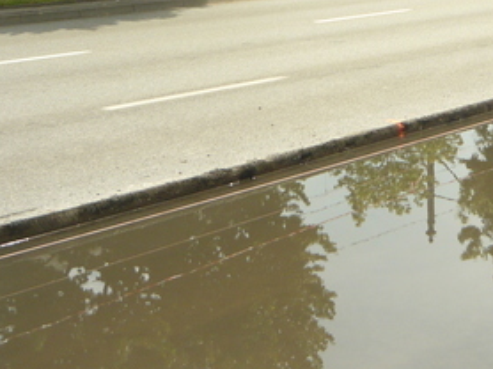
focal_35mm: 76
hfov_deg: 25.2
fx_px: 1081
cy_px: -7
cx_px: 395
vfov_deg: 18.8
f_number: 8
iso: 100
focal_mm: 5.5
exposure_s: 1/125
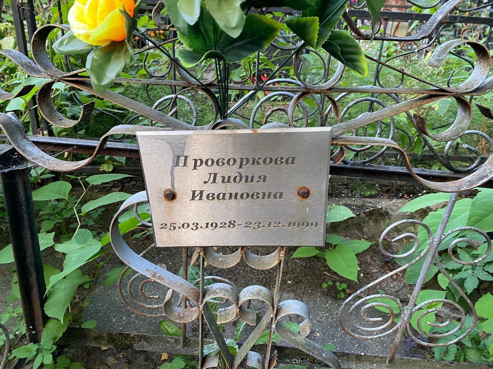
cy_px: 184
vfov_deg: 53.1
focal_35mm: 26
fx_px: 370
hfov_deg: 67.3
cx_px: 246
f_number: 1.8
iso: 160
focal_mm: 4.25
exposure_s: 1/60
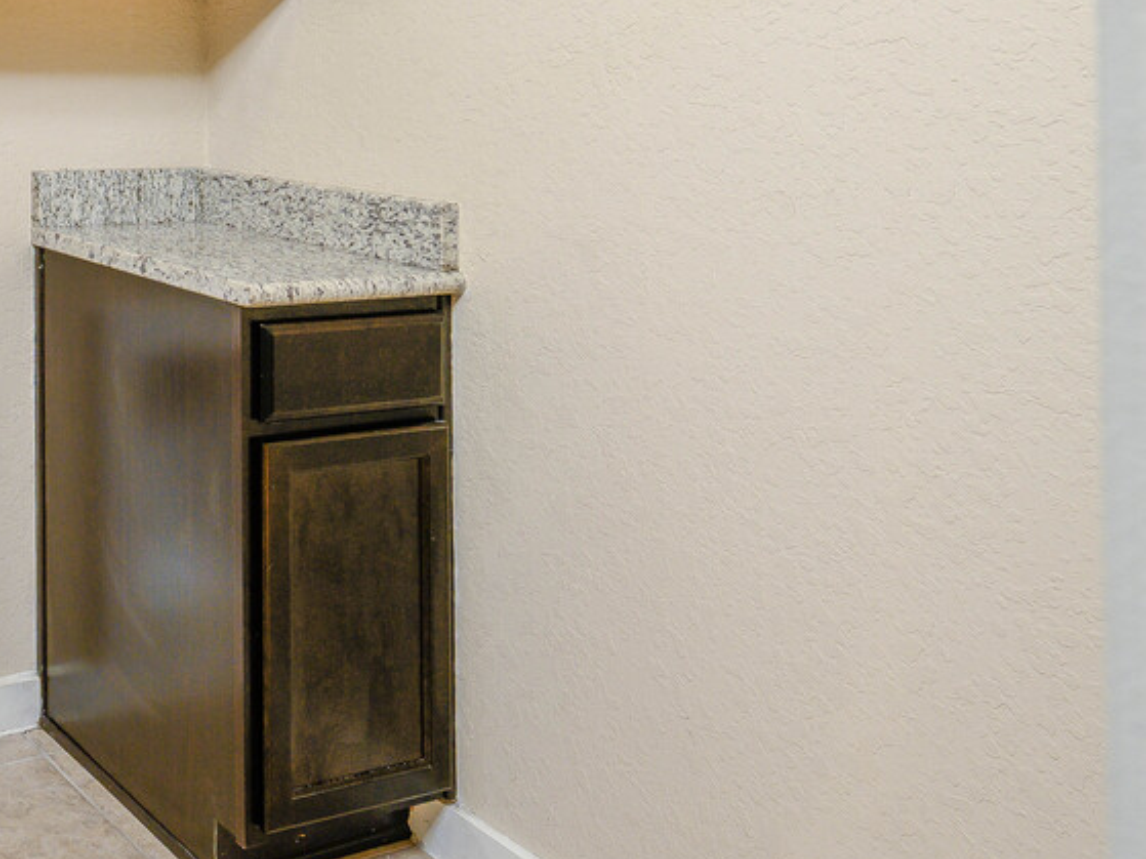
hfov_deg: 39.0
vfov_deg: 34.8
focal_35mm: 39
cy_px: 90
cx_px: -127
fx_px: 1291
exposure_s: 1/125
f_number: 5
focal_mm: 14
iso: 320
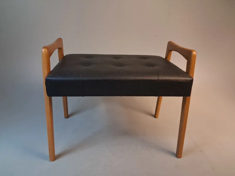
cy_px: 88
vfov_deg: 51.4
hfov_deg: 65.3
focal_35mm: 27
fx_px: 183
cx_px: 118
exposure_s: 1/50
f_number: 1.8
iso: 400
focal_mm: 4
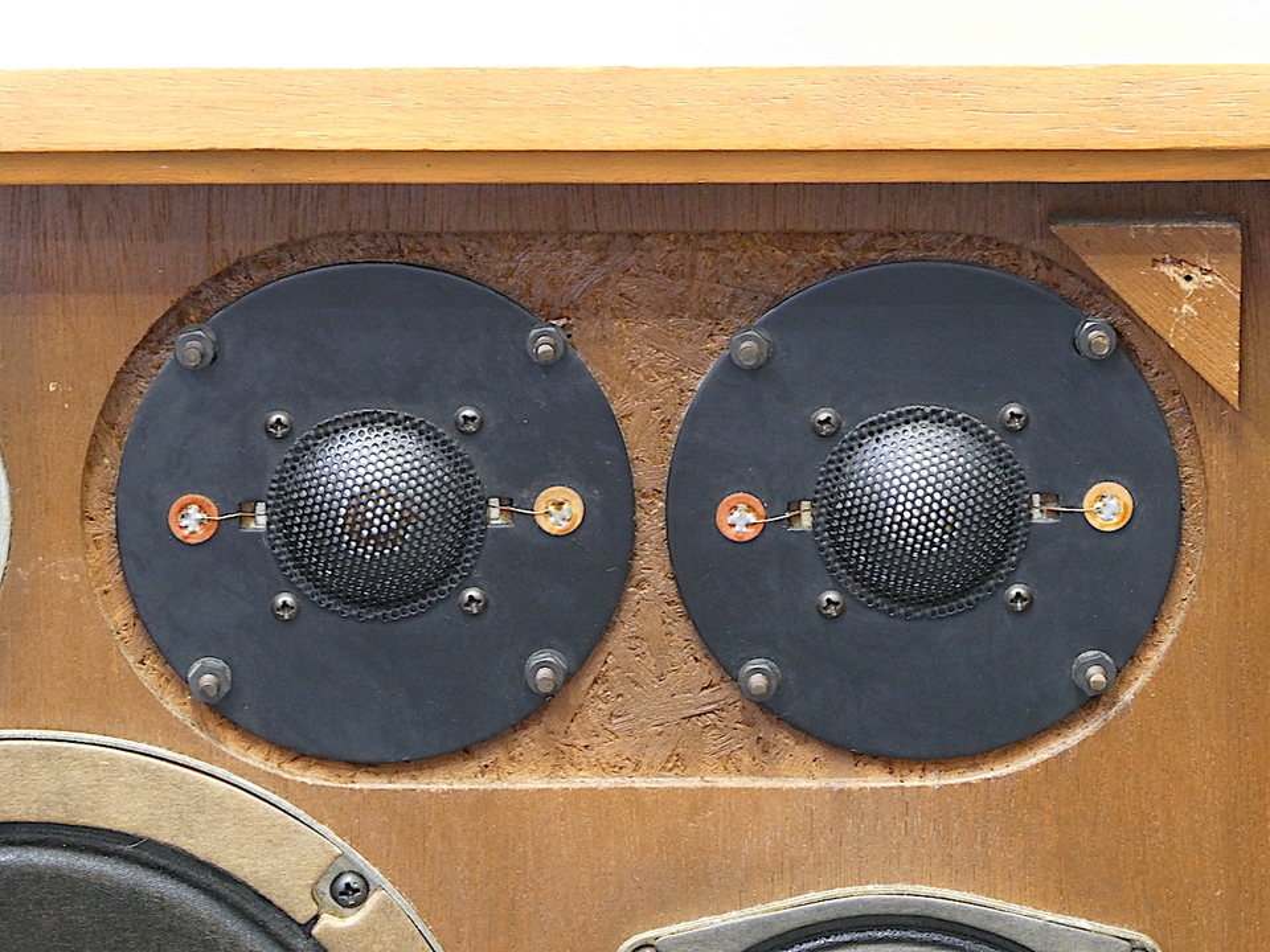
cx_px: 635
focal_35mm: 250
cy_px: 476
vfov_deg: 5.9
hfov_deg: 7.9
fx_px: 9172
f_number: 8
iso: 400
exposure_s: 1
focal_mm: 44.8
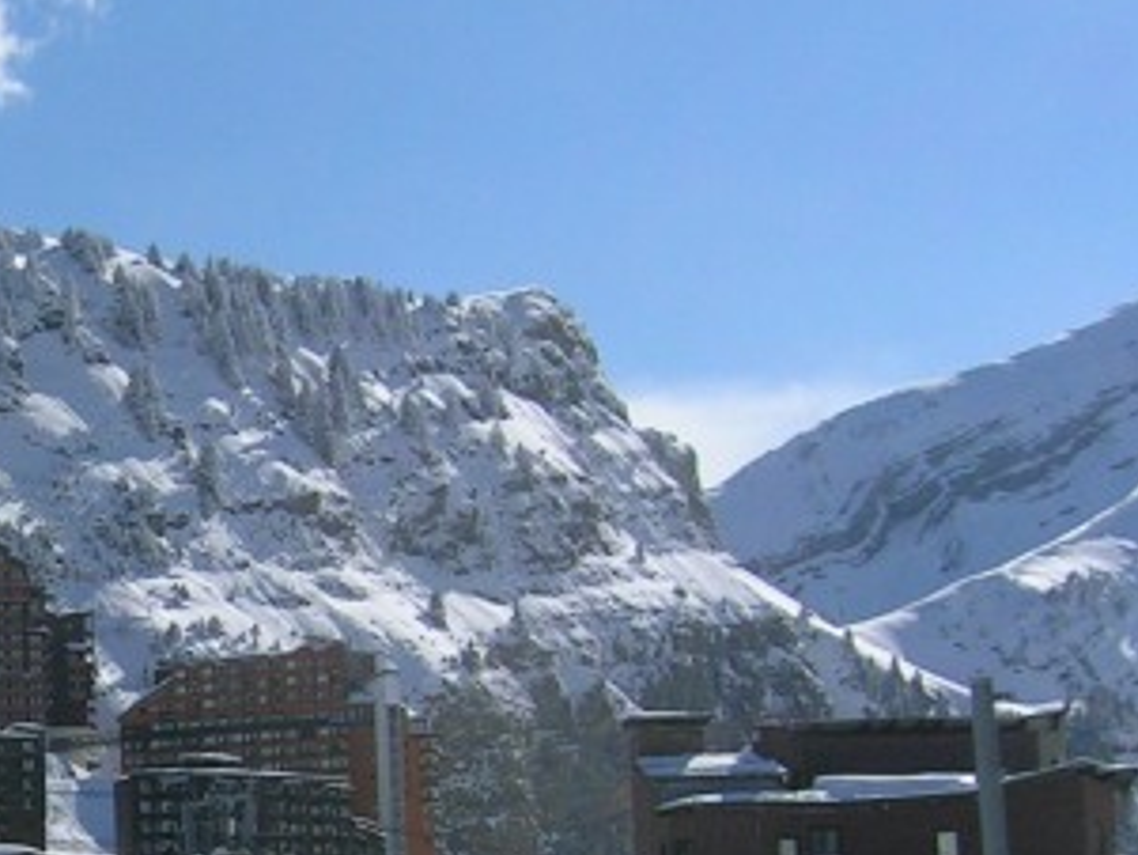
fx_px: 3059
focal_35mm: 93
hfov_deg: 20.1
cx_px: -110
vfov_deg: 15.7
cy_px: 798
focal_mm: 5.4
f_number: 4.8
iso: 50
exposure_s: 1/1200
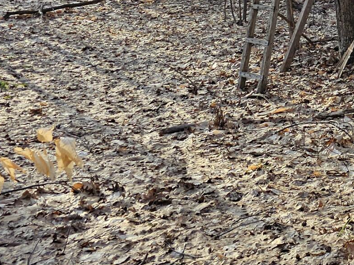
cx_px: 536
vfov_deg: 15.5
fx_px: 900
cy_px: -130
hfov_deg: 19.3
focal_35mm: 88
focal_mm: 6.3
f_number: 1.7
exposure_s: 1/166
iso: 10
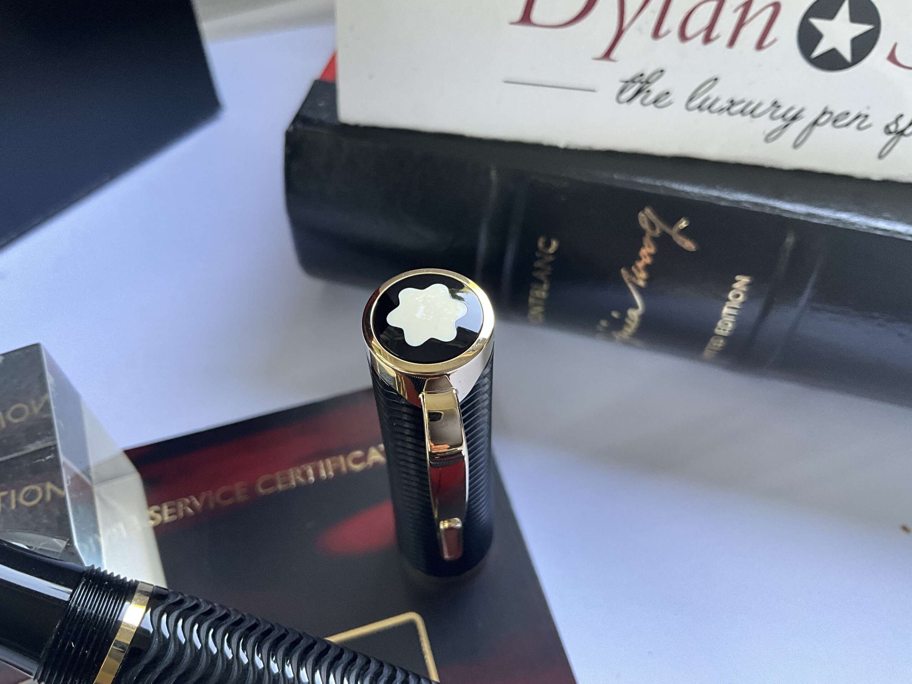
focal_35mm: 29
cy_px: 342
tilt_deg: -55.7
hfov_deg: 61.7
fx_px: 764
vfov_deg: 48.2
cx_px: 456
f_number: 1.8
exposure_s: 1/64
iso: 64
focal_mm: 3
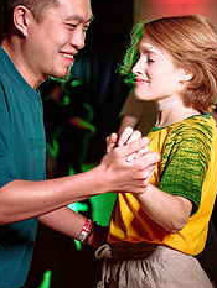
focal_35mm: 115
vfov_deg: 17.0
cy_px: 206
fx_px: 960
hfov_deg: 12.9
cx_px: 161
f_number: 2.8
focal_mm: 44
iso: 1000
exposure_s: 1/60
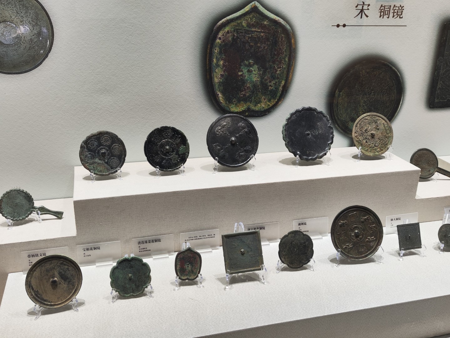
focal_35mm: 24
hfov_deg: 71.6
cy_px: 169
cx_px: 225
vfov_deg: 56.9
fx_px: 312
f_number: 1.8
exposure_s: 1/50
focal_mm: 4.68
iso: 70
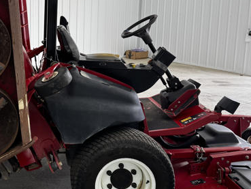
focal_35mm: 52
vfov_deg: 27.9
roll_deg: -0.5
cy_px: 69
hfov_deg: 34.8
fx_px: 377
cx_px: 27
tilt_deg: -11.0
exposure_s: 1/120
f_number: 1.78
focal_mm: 6.76
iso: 50
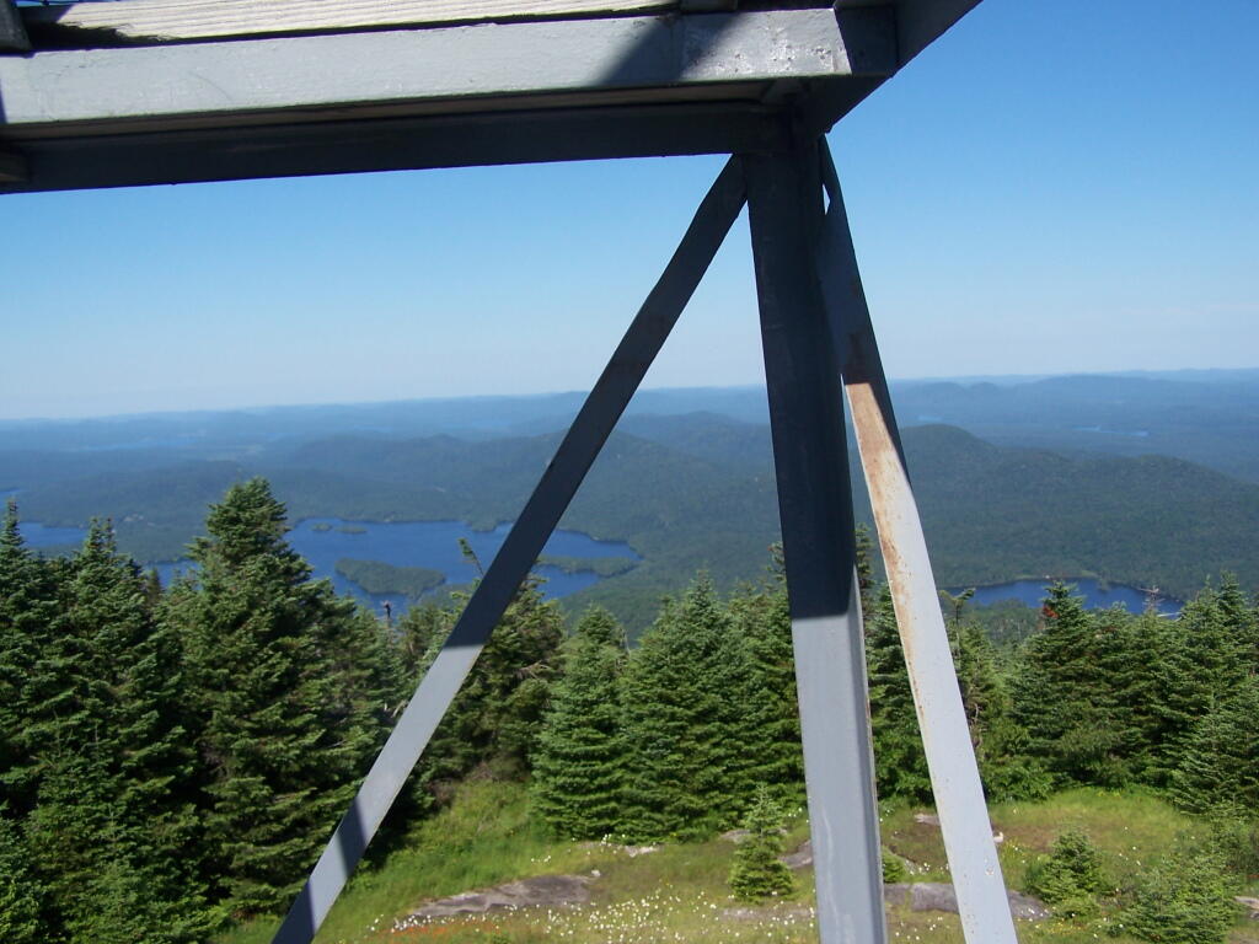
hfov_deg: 49.0
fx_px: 1382
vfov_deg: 37.7
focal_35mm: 38
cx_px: 630
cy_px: 472
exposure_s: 1/1000
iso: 80
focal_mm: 6.3
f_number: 4
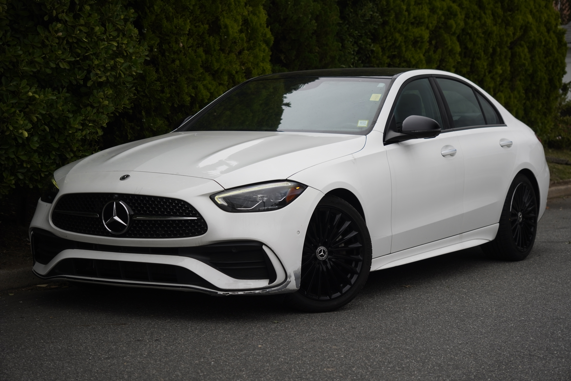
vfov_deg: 18.2
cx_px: 286
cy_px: 190
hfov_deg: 27.0
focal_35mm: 75
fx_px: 1189
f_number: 2.8
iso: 250
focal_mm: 50
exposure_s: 1/80
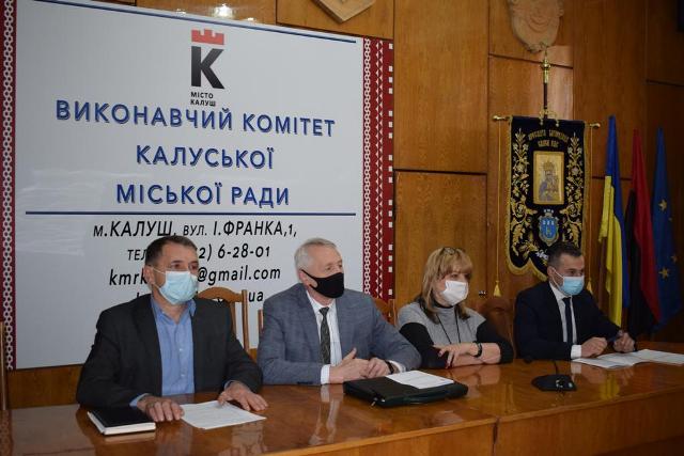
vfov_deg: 33.0
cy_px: 228
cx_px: 342
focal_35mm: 40
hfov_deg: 47.9
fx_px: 770
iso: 900
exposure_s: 1/60
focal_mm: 27
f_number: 4
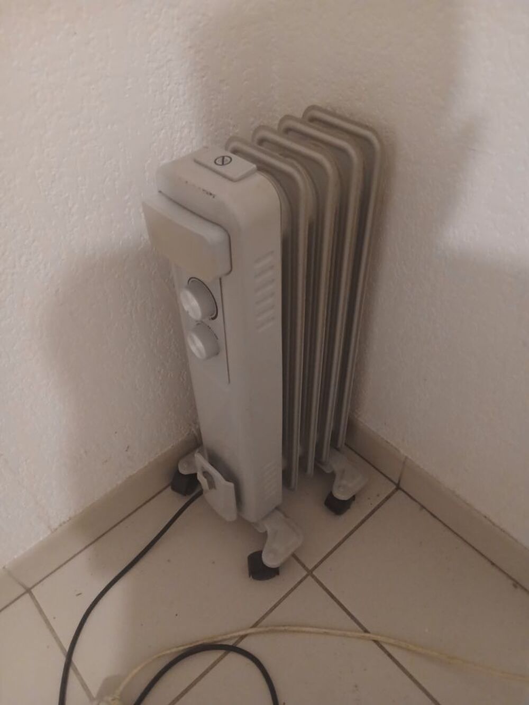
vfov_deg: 67.3
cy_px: 352
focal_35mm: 26
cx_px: 264
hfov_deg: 53.1
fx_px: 530
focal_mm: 3.98
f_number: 1.8
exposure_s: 1/16.7
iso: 800
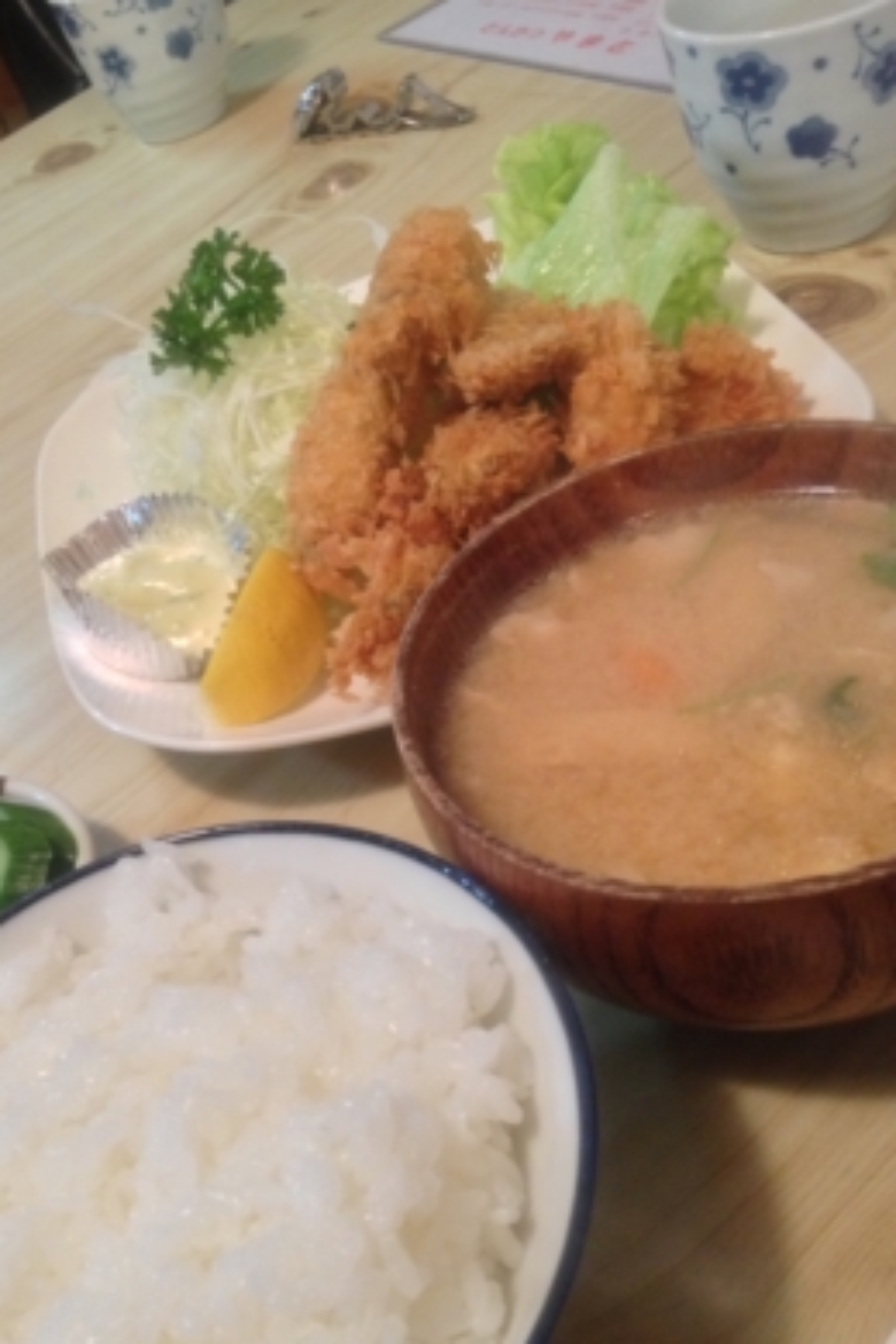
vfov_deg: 46.4
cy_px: 713
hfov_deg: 31.7
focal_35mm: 42
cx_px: 320
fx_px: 1568
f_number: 2.4
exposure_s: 1/20
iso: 250
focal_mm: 4.28
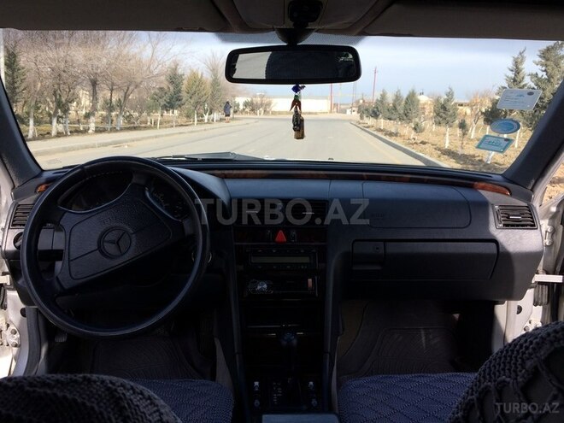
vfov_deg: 48.2
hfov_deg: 61.7
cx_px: 282
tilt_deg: -13.3
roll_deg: -1.5
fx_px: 472
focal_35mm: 29
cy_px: 212
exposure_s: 1/933
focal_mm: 4.15
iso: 32
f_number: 2.2
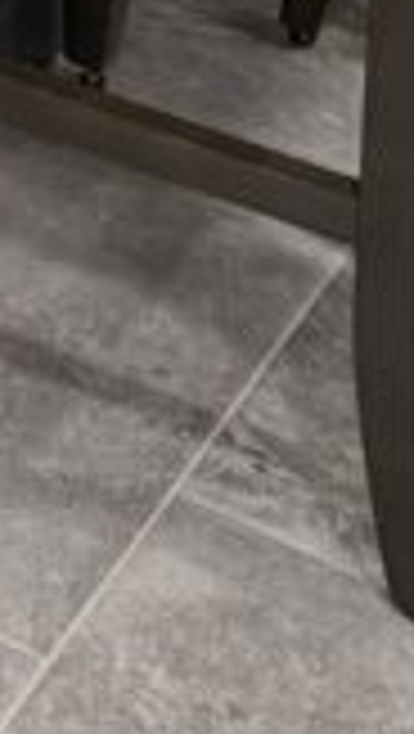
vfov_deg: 10.2
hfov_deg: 6.8
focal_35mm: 164
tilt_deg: -7.4
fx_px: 3192
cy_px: -1364
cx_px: -765
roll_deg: -0.4
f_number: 1.78
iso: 200
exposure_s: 1/60
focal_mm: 6.76
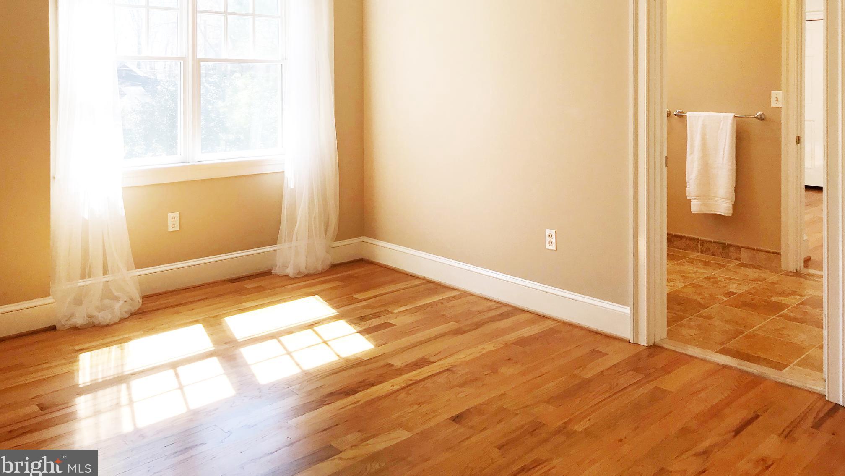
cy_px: 162
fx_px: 695
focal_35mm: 31
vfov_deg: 37.4
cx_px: 423
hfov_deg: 62.6
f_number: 1.8
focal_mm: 3.99
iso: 20
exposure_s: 1/240
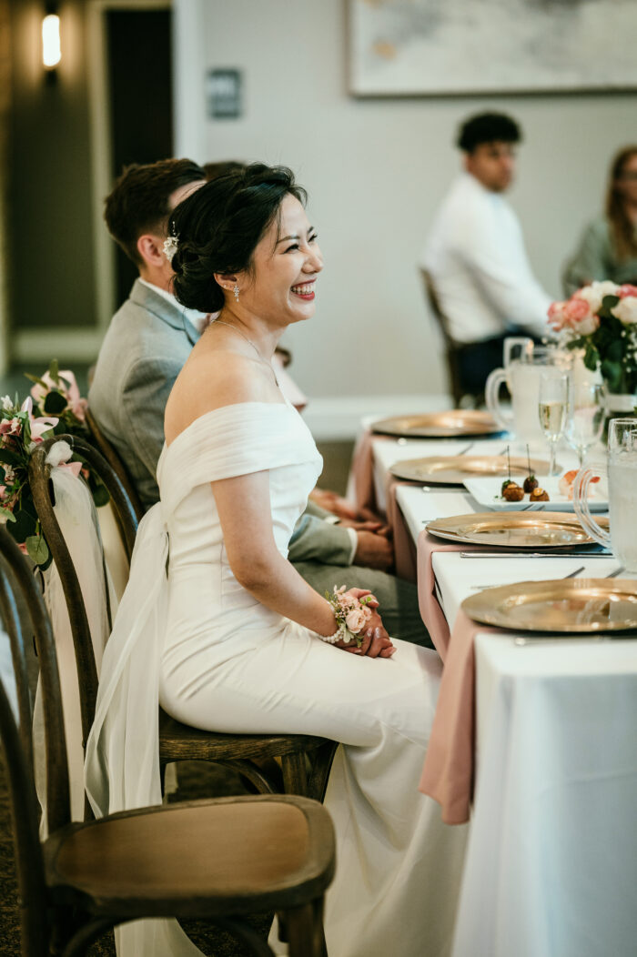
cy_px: 478
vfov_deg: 23.9
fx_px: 2259
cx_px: 318
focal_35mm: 85
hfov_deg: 16.1
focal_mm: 85
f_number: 1.8
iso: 1250
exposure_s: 1/200
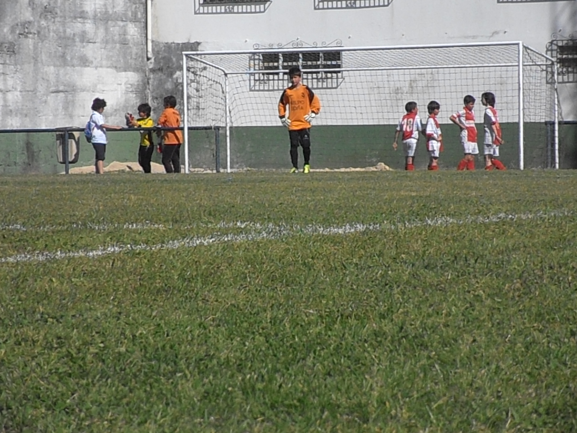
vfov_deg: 7.5
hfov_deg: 10.0
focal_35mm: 198
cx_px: 288
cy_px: 216
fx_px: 3300
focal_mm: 35.05
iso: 400
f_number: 15
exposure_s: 1/500
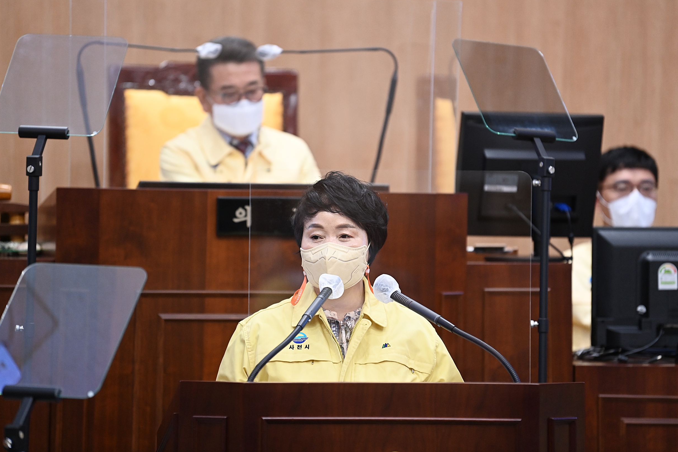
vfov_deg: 6.7
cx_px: 345
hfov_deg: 10.0
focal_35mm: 205
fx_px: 3861
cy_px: 221
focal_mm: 200
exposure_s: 1/320
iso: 2500
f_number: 2.8
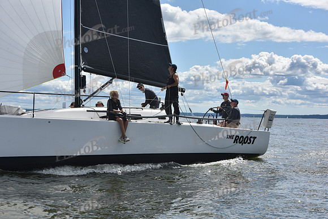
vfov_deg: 19.5
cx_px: 164
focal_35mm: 70
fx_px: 638
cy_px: 110
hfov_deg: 28.8
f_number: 10
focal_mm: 70
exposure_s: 1/800
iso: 250
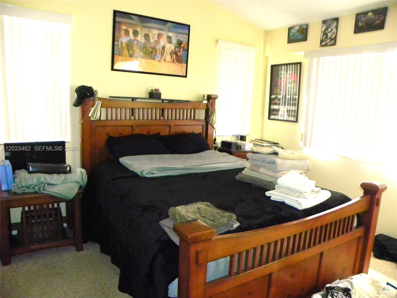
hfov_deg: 67.3
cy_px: 149
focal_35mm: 26
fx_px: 298
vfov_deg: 53.1
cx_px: 198
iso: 800
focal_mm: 4.6
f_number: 2.8
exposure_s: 1/30
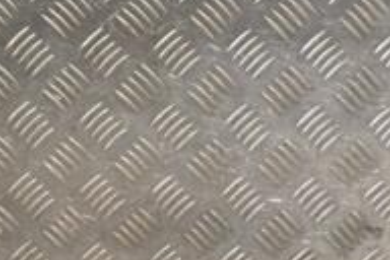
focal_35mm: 131
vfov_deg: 10.4
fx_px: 1419
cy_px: 264
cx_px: 75
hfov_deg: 15.5
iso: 3200
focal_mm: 28
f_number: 9
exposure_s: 1/320
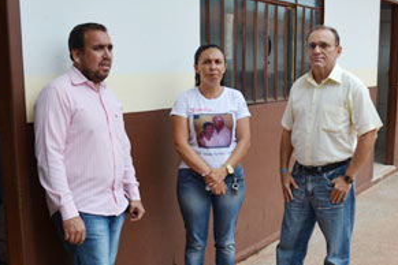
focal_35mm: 51
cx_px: 250
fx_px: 564
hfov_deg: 38.6
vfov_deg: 26.4
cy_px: 173
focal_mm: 22
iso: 100
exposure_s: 1/160
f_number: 6.3
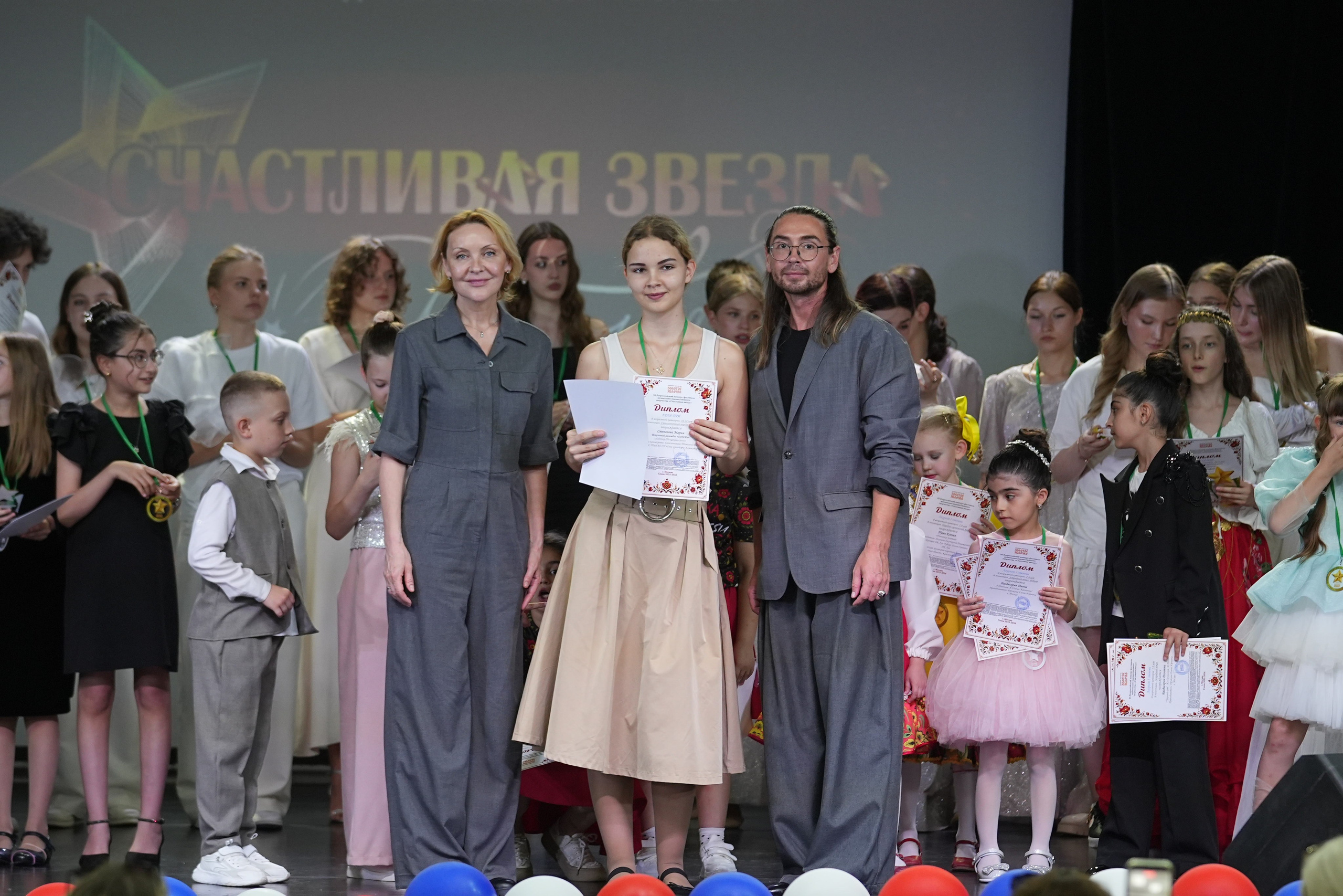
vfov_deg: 8.0
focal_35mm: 171
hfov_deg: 12.0
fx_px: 6379
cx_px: 672
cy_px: 448
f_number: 2.8
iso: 1000
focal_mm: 114
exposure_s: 1/250
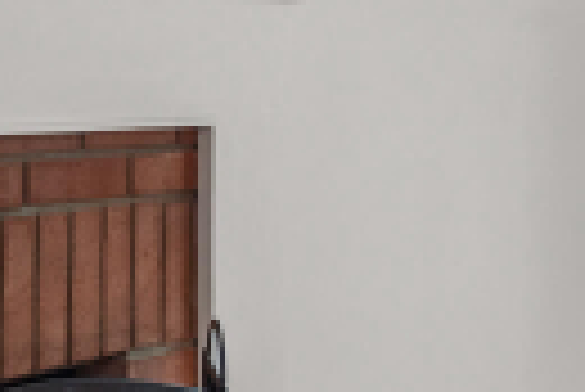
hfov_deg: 22.1
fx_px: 1497
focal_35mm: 92
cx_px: 254
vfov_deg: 14.9
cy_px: 162
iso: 400
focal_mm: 16
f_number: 11
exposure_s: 1.6
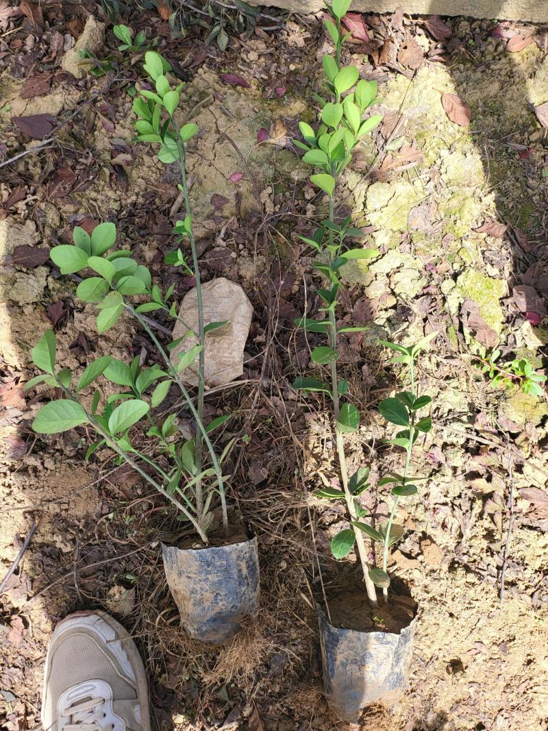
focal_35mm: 24
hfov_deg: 56.8
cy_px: 366
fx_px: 507
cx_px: 274
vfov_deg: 71.6
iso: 40
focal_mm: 5
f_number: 1.8
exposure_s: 1/714
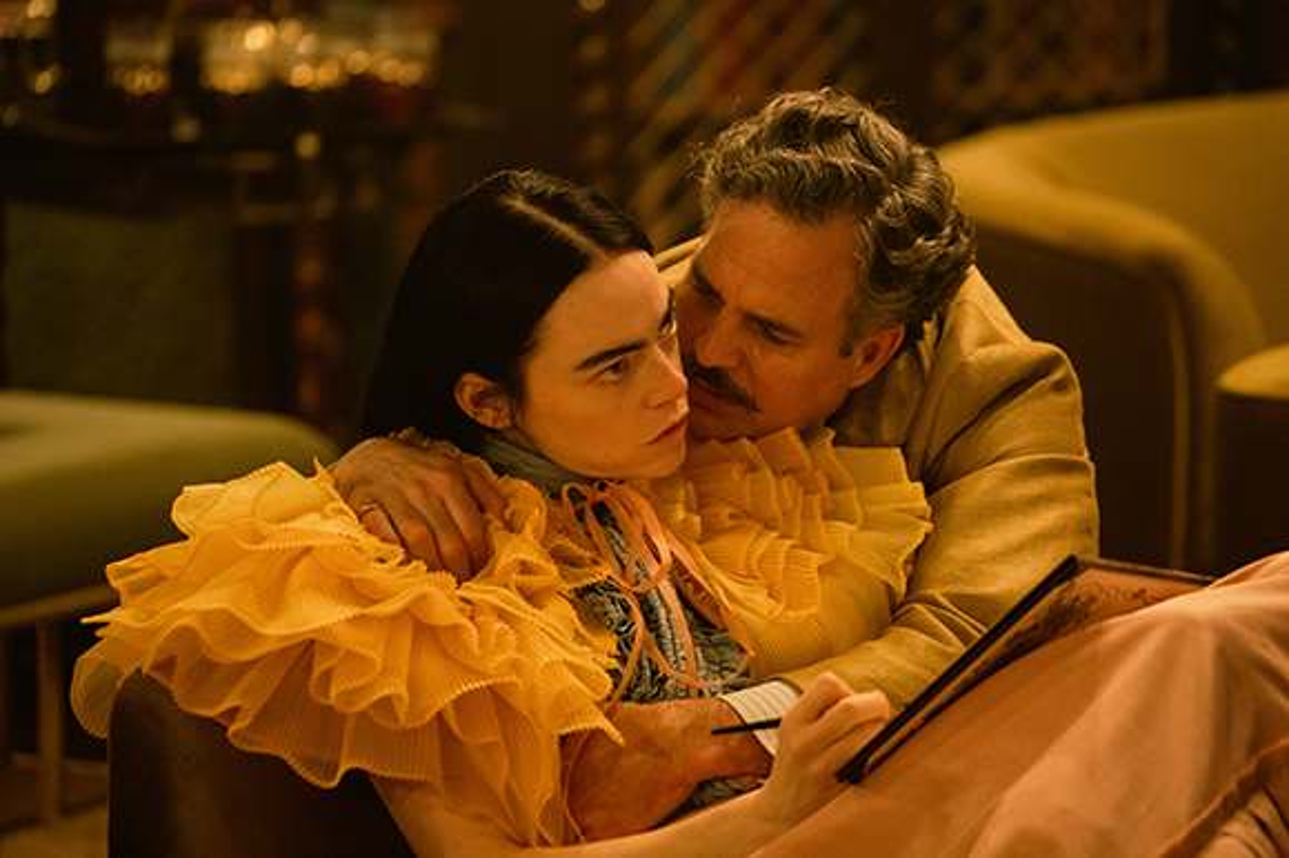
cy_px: 429
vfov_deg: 6.9
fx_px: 7157
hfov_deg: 10.3
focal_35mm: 200
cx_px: 644
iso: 4000
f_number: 4
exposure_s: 1/200
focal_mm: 200
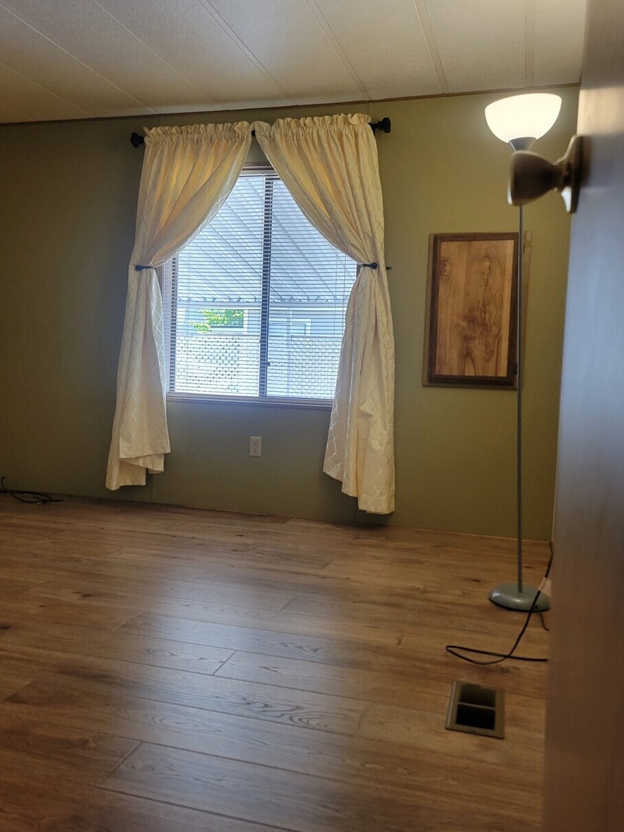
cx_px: 300
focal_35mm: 31
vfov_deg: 58.3
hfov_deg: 45.4
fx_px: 745
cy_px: 411
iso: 250
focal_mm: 5.4
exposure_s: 1/120
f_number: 1.8
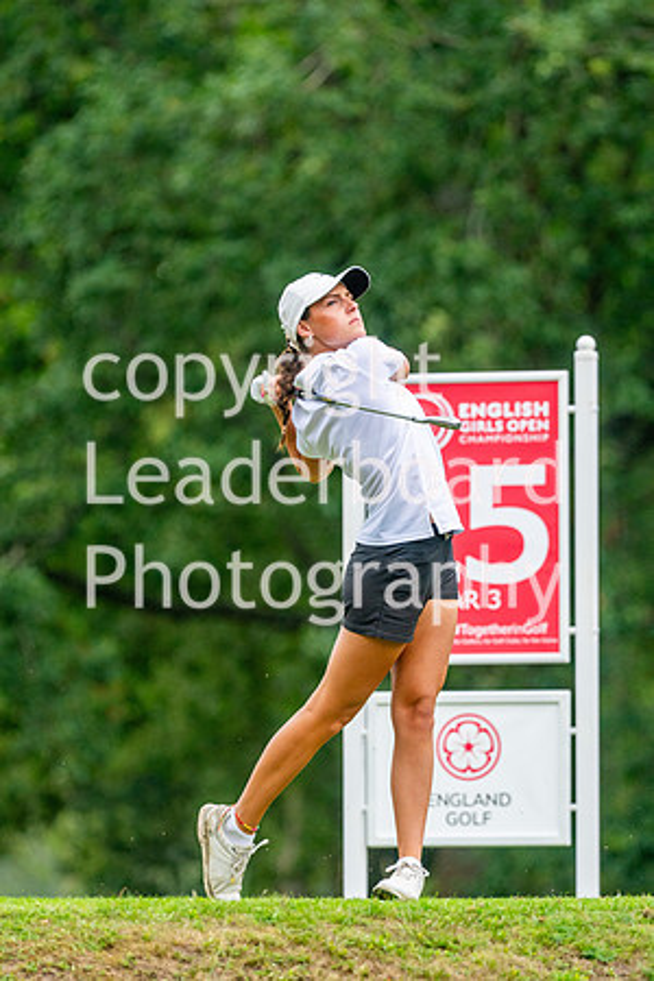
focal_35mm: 450
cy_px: 490
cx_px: 327
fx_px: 12262
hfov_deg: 3.1
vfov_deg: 4.6
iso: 400
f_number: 4.5
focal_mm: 300
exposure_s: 1/1250
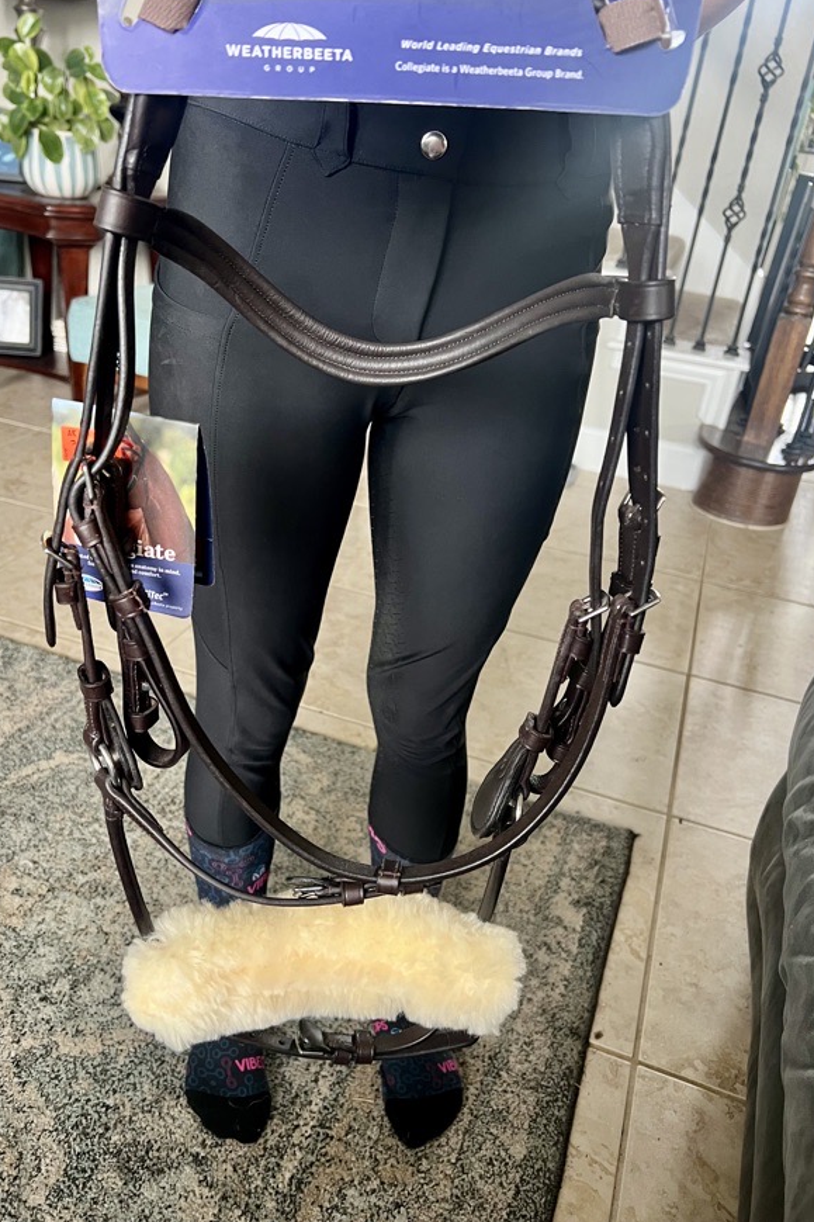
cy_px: 592
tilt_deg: -27.1
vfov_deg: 65.5
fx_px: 950
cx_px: 356
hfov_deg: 46.3
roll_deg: -4.9
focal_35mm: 28
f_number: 1.5
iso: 200
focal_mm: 5.7
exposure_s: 1/60
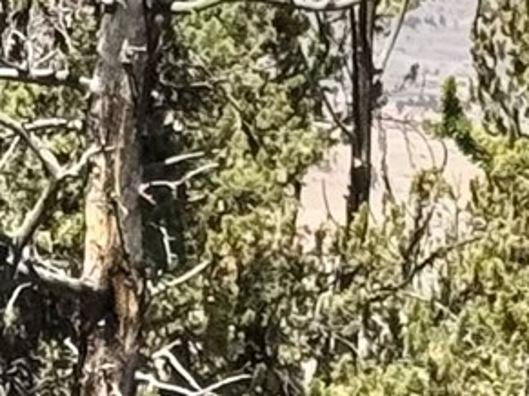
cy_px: 228
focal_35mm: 264
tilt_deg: -0.9
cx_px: 884
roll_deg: -3.3
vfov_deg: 5.6
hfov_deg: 7.3
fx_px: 4033
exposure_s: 1/2513
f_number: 1.78
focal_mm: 6.76
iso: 64
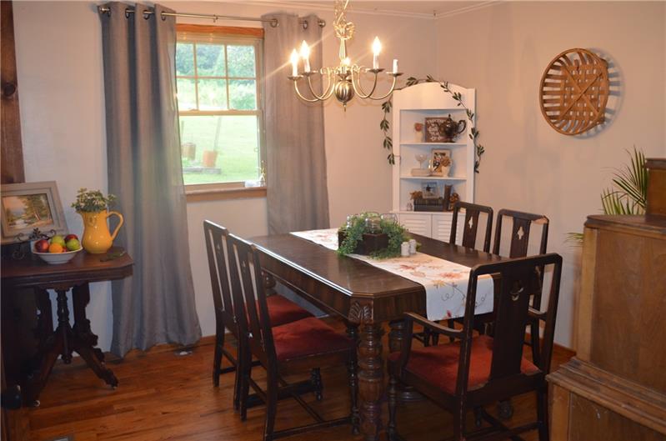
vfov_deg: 39.8
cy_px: 220
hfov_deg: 57.3
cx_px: 333
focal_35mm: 33
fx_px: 609
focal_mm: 22
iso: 800
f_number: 4
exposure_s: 1/60
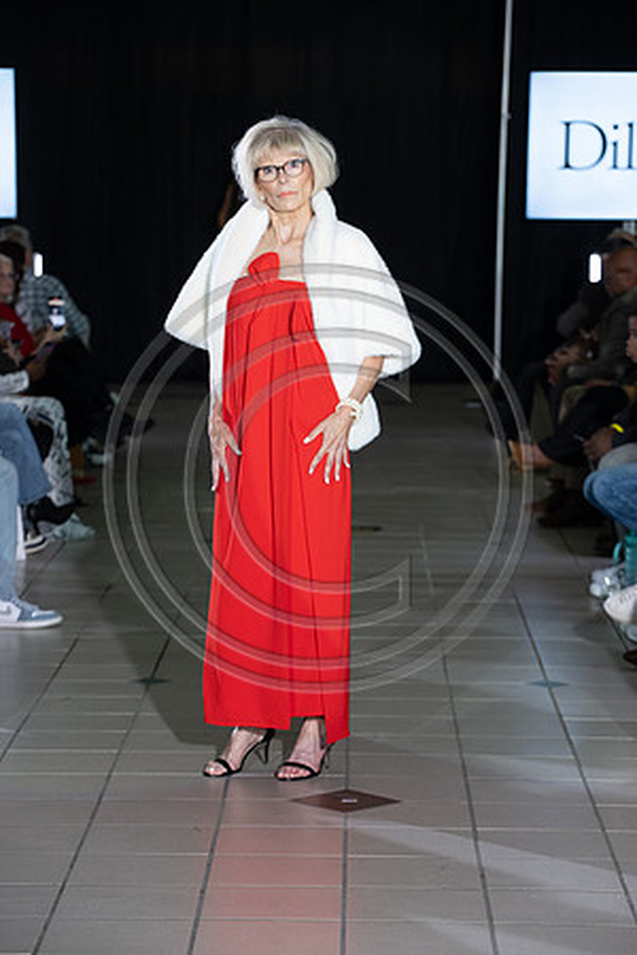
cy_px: 478
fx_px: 2972
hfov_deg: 12.2
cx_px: 318
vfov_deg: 18.3
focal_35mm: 112
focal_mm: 112
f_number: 5
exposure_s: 1/160
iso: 1250
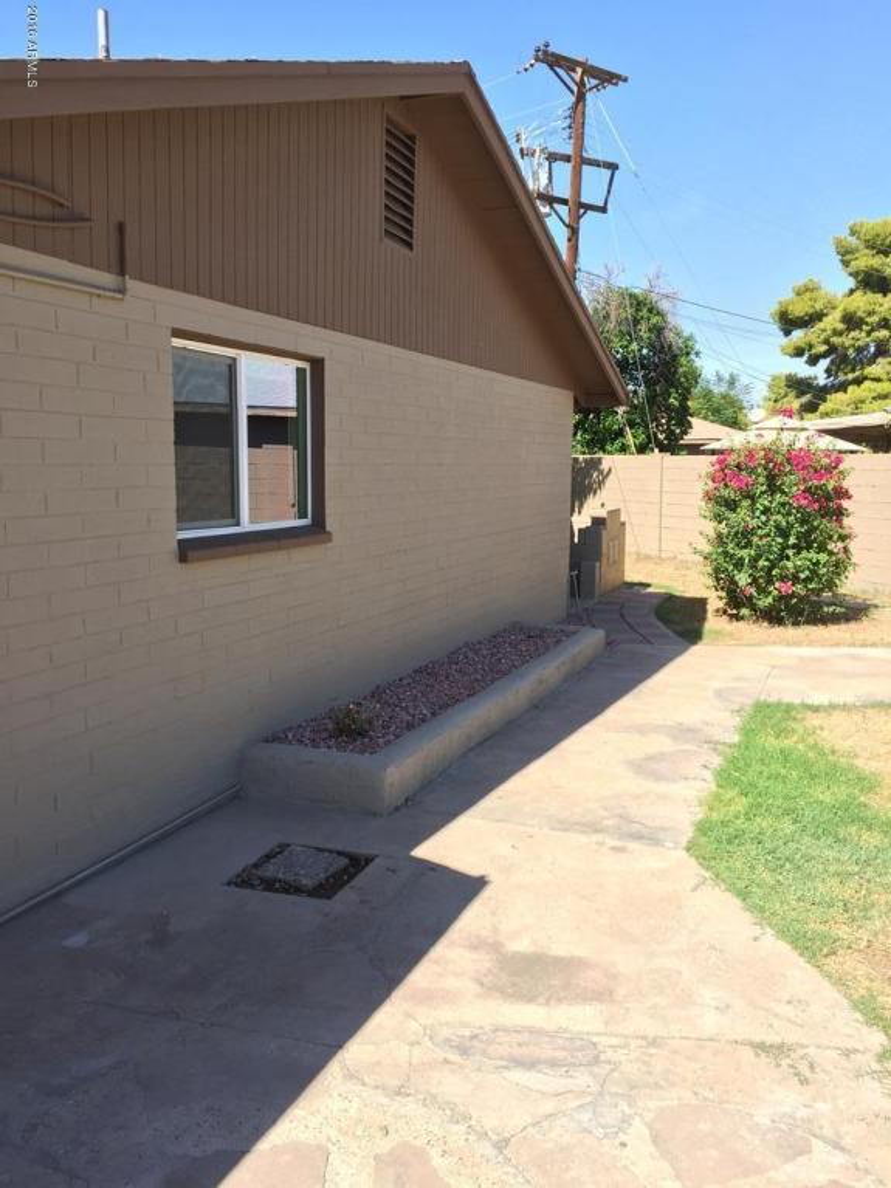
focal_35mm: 29
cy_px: 594
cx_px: 446
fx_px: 996
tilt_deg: -6.4
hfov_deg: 48.2
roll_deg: -0.2
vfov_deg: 61.7
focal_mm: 4.15
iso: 32
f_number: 2.2
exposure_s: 1/898
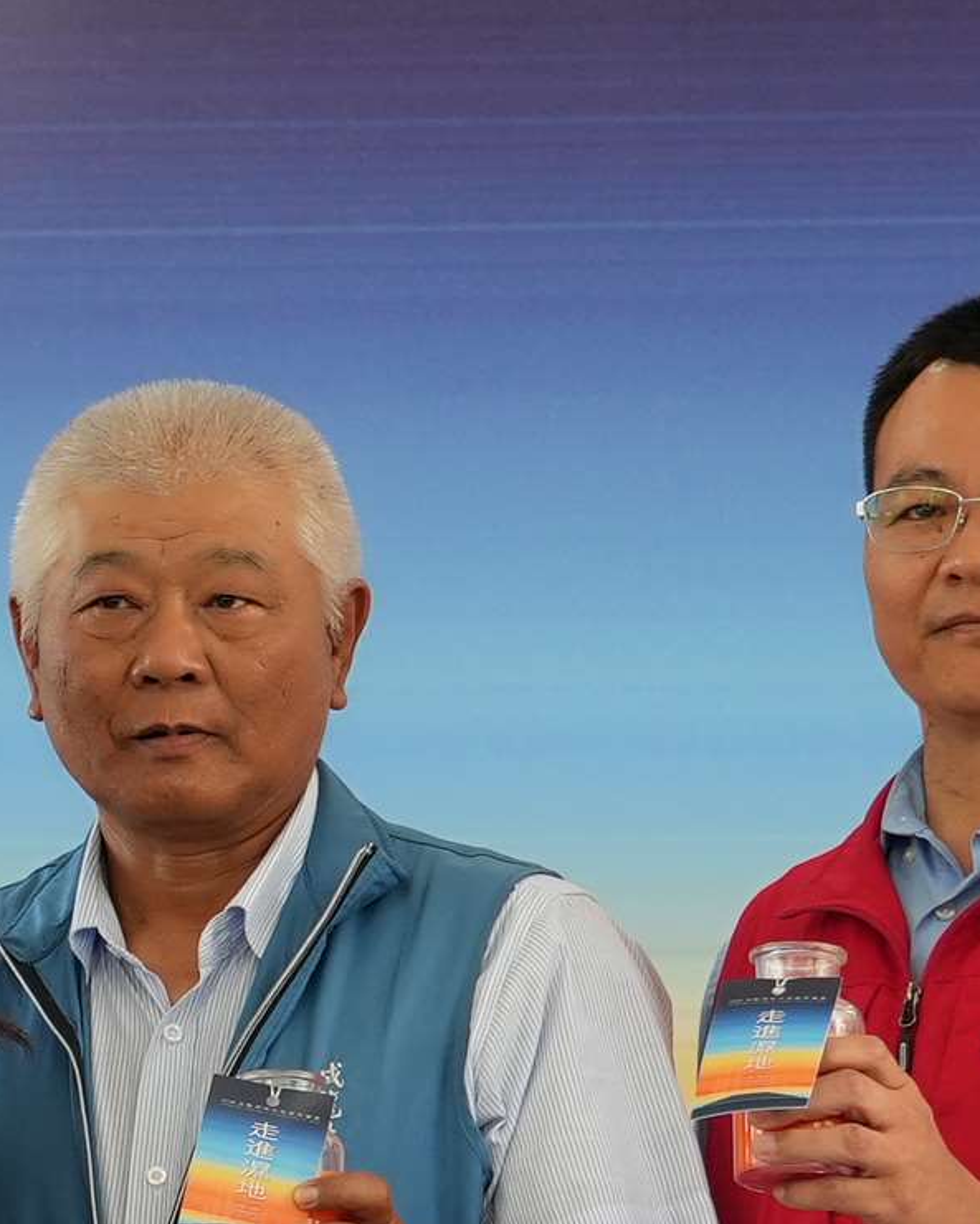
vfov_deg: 9.2
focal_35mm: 210
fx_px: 7612
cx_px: -697
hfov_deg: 7.2
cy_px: 1105
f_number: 4.5
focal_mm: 36
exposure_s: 1/125
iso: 400
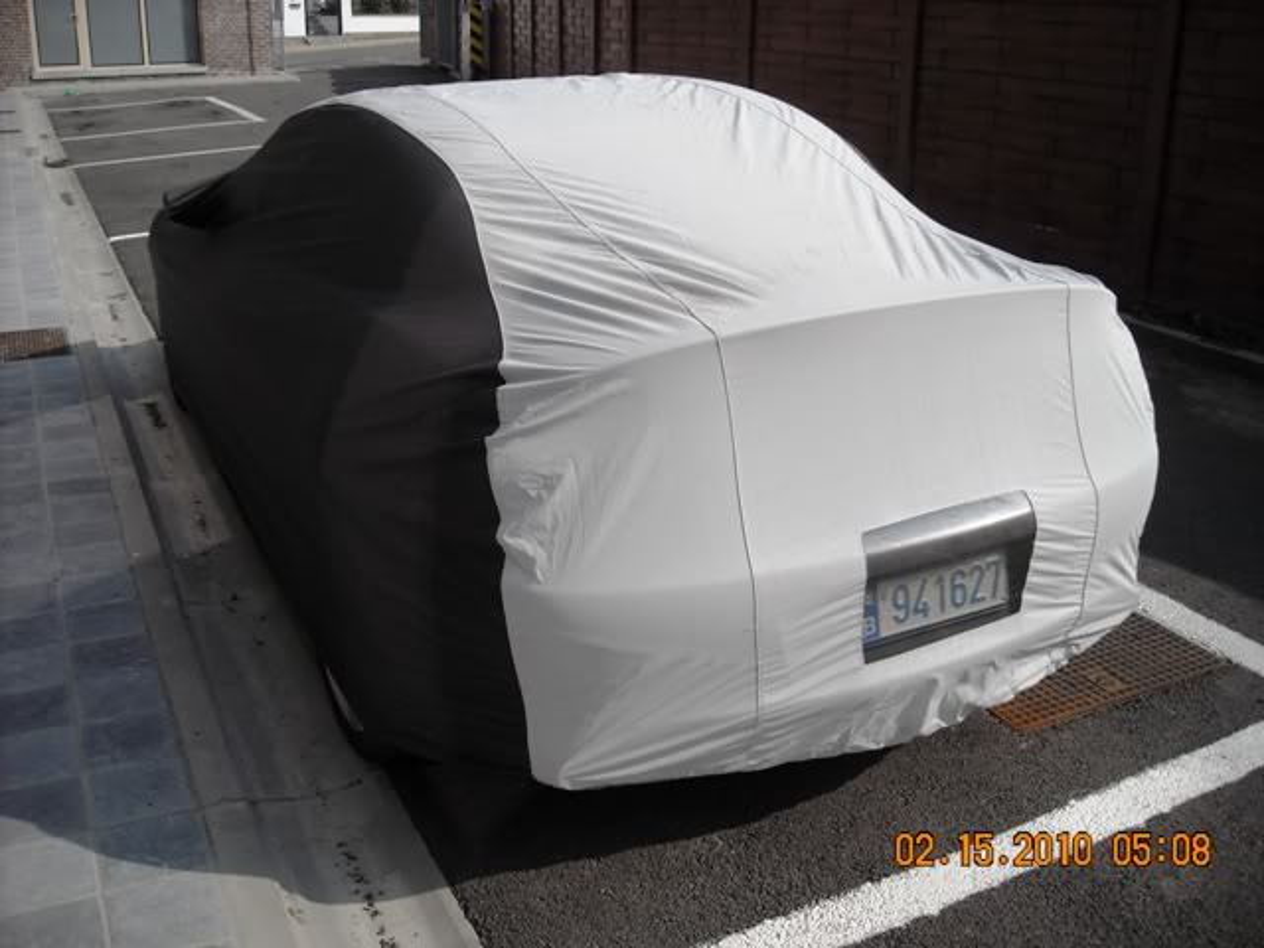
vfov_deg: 40.7
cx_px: 632
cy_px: 474
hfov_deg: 52.6
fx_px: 1278
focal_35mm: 35
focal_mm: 5.7
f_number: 5.6
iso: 64
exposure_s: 1/369
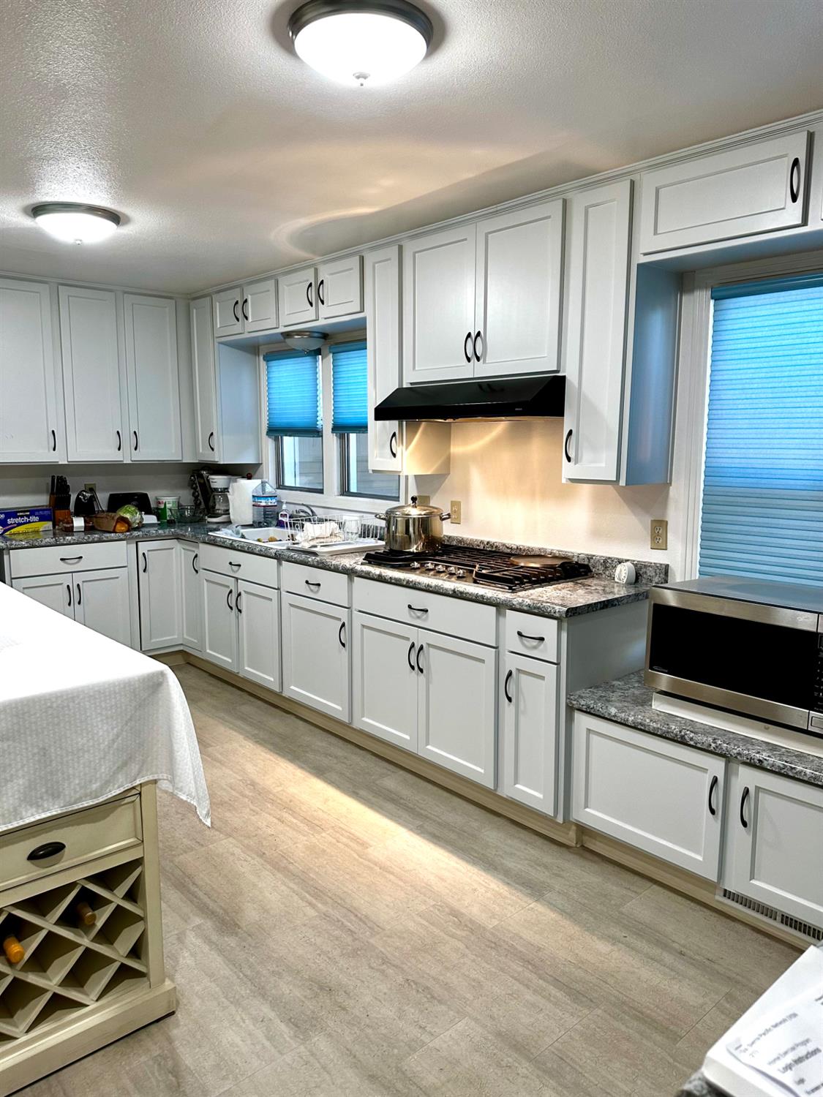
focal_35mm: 24
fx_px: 761
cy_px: 548
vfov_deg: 71.6
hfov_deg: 56.8
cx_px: 412
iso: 200
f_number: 1.78
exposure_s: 1/120
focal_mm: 6.86
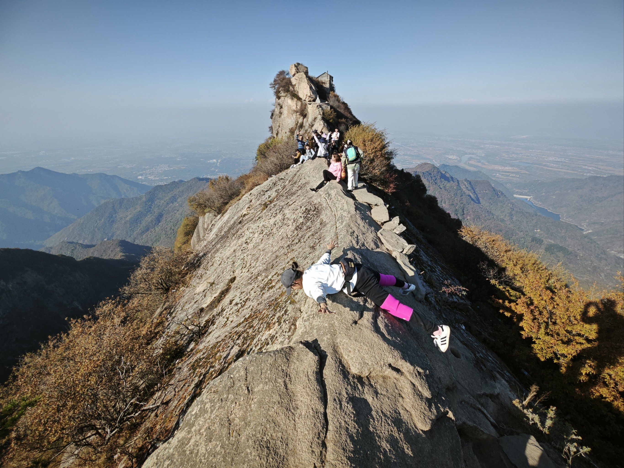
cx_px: 312
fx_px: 270
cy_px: 234
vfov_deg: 81.7
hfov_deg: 98.2
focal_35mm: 15
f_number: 2.2
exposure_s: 1/1111
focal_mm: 1.91
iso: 50
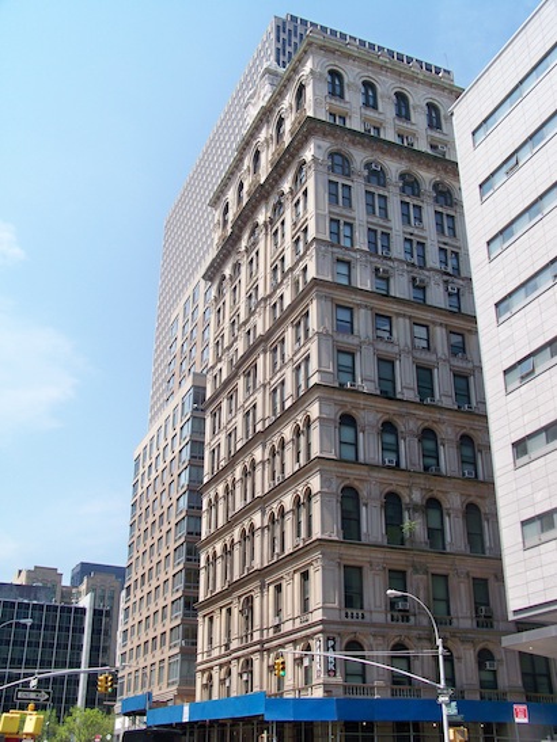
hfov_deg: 38.7
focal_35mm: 37
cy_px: 371
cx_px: 278
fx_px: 794
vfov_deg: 50.1
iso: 100
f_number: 4
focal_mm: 6.75
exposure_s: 1/500
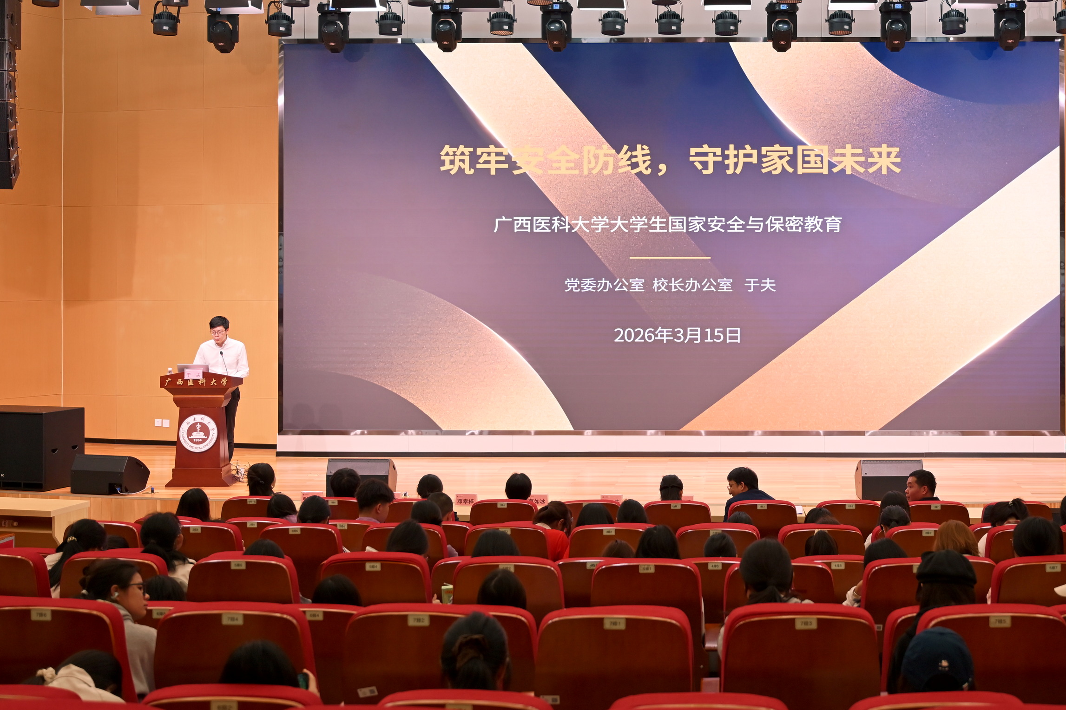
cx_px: 693
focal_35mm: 51
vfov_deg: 26.4
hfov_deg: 38.5
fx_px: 1510
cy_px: 259
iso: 500
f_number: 4
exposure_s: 1/125
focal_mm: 39
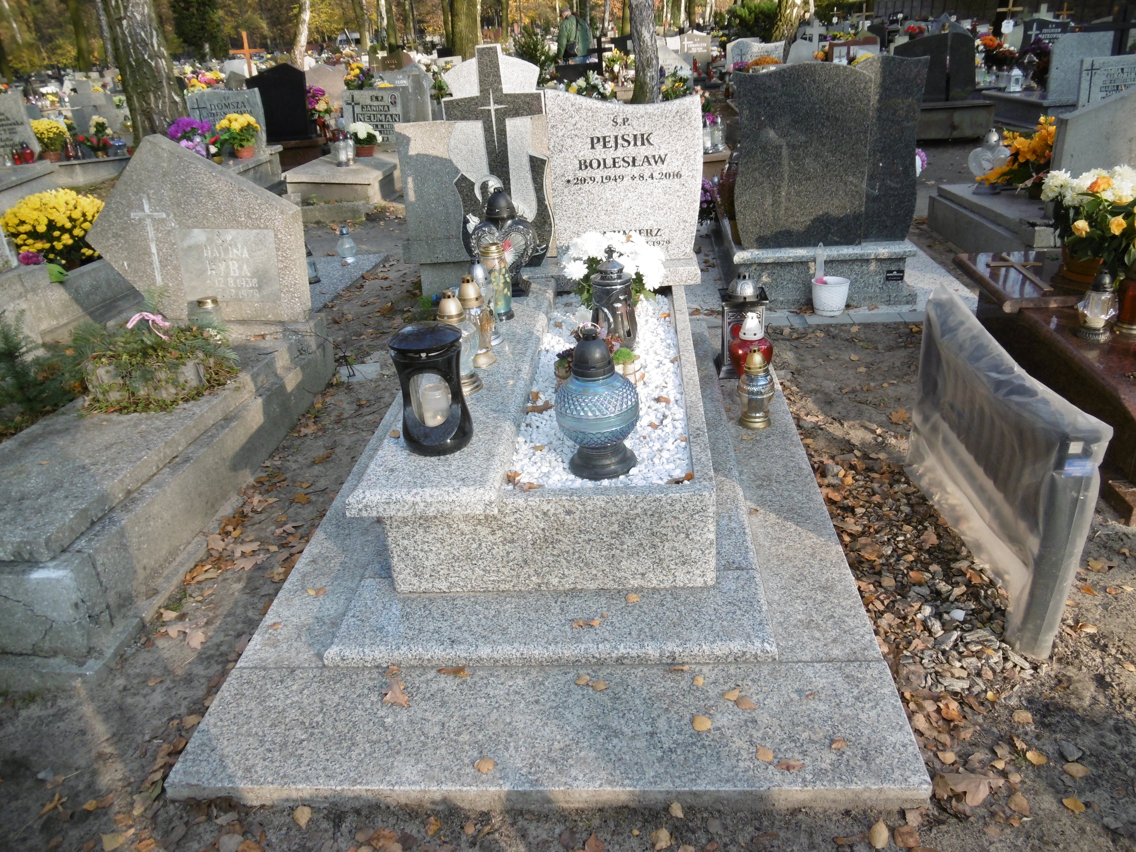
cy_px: 426
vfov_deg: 49.7
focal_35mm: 28
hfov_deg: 63.4
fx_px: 919
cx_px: 568
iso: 100
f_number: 3.3
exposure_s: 1/200
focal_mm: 5
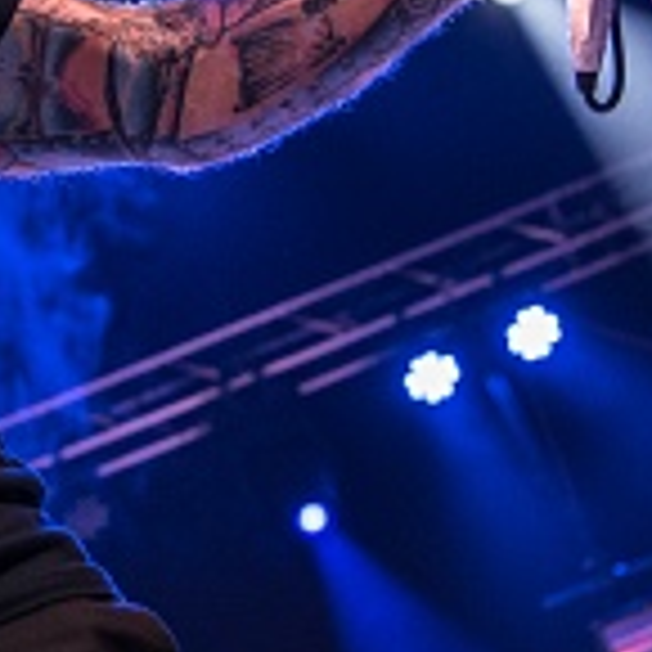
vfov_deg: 12.8
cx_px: -220
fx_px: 2877
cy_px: 47
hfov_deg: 12.5
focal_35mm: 135
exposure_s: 1/100
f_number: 2.8
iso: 640
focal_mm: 32
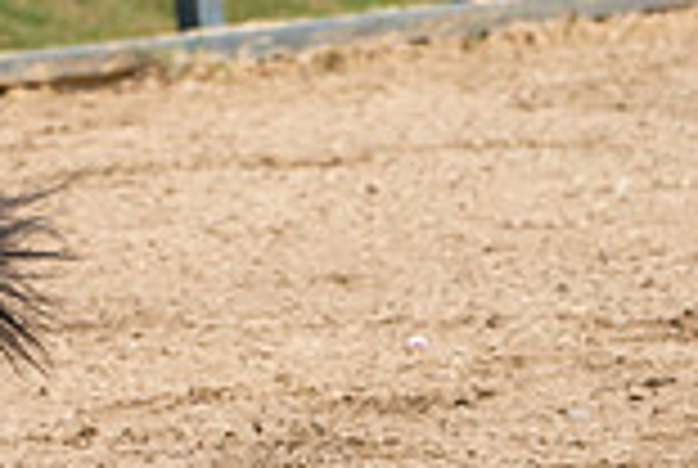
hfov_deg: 2.9
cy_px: -371
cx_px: -180
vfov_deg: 2.0
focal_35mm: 699
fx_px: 13579
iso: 100
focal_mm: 187
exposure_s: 1/640
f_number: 5.6
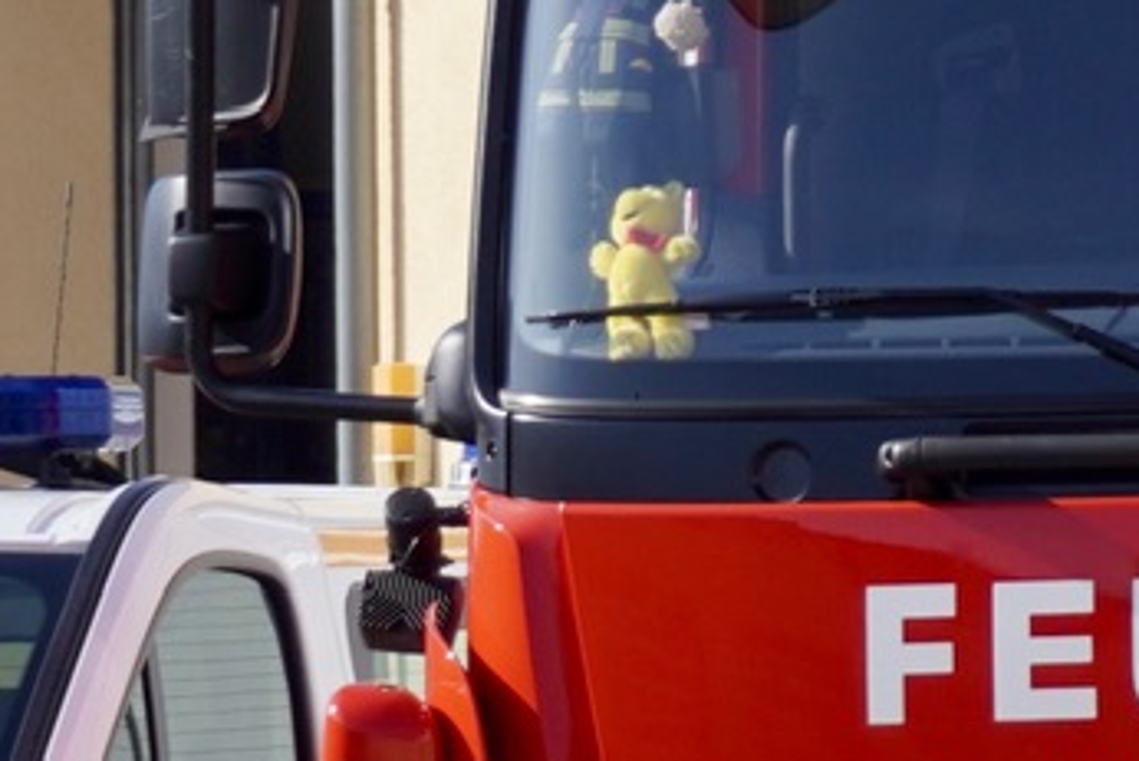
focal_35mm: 499
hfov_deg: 4.1
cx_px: 941
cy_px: 547
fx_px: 15794
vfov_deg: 2.8
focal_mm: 50
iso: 100
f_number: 5.6
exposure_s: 1/500
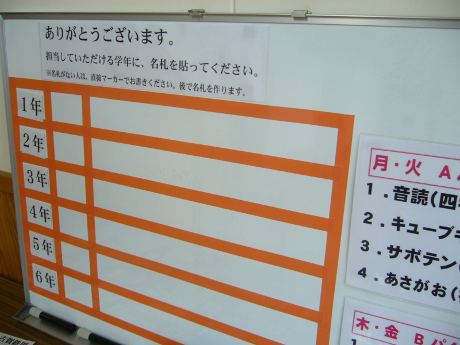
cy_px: 172
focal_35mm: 35
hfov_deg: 52.6
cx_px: 230
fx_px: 465
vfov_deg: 40.7
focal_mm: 5.8
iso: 80
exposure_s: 1/25
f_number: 2.8
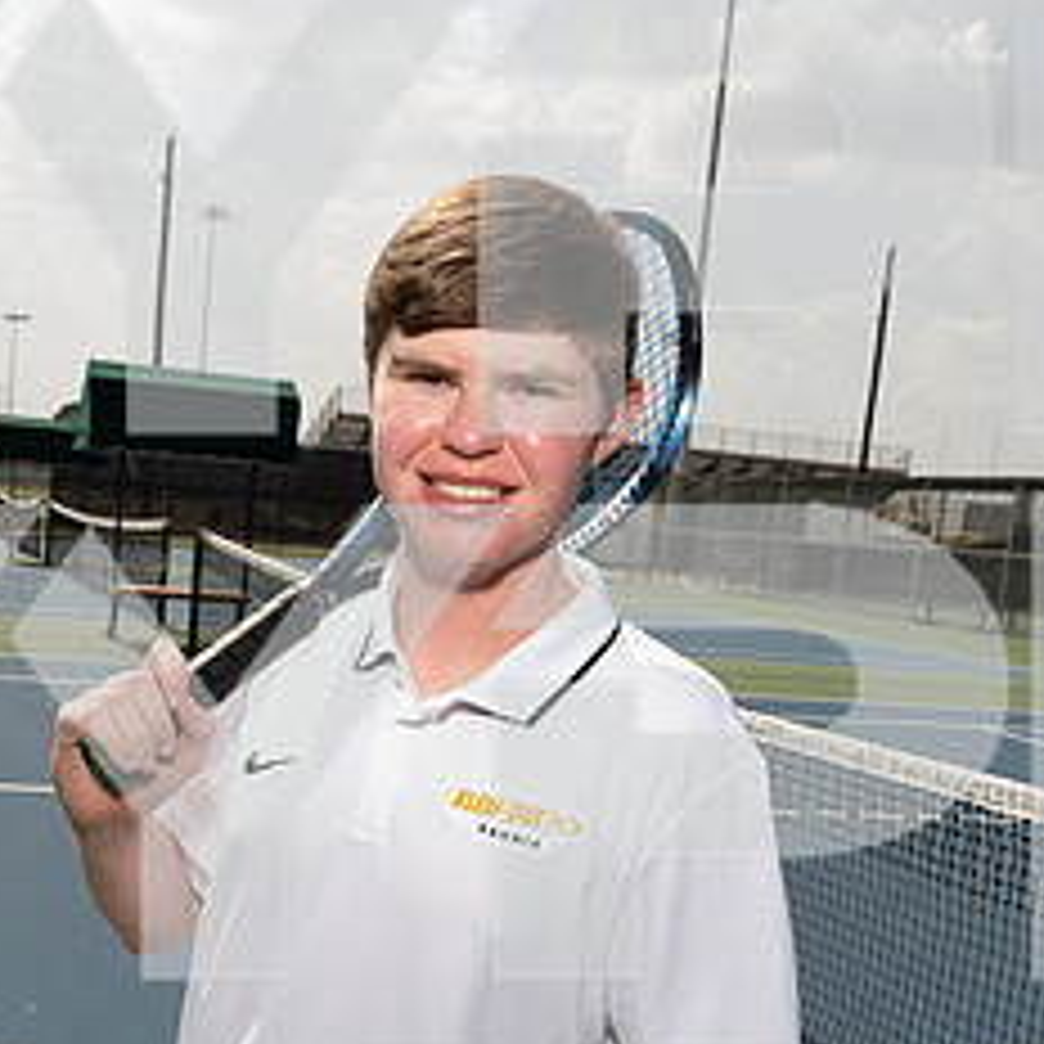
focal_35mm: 51
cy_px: 745
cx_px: 405
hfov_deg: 33.3
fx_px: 1740
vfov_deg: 32.9
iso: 100
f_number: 7.1
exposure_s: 1/250
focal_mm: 24
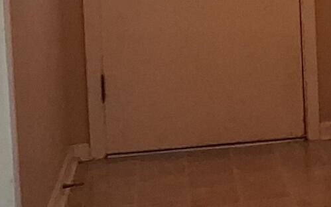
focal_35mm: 172
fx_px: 1552
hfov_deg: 9.7
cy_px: -87
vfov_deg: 7.5
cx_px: 958
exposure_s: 1/120
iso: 400
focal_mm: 4
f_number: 1.8
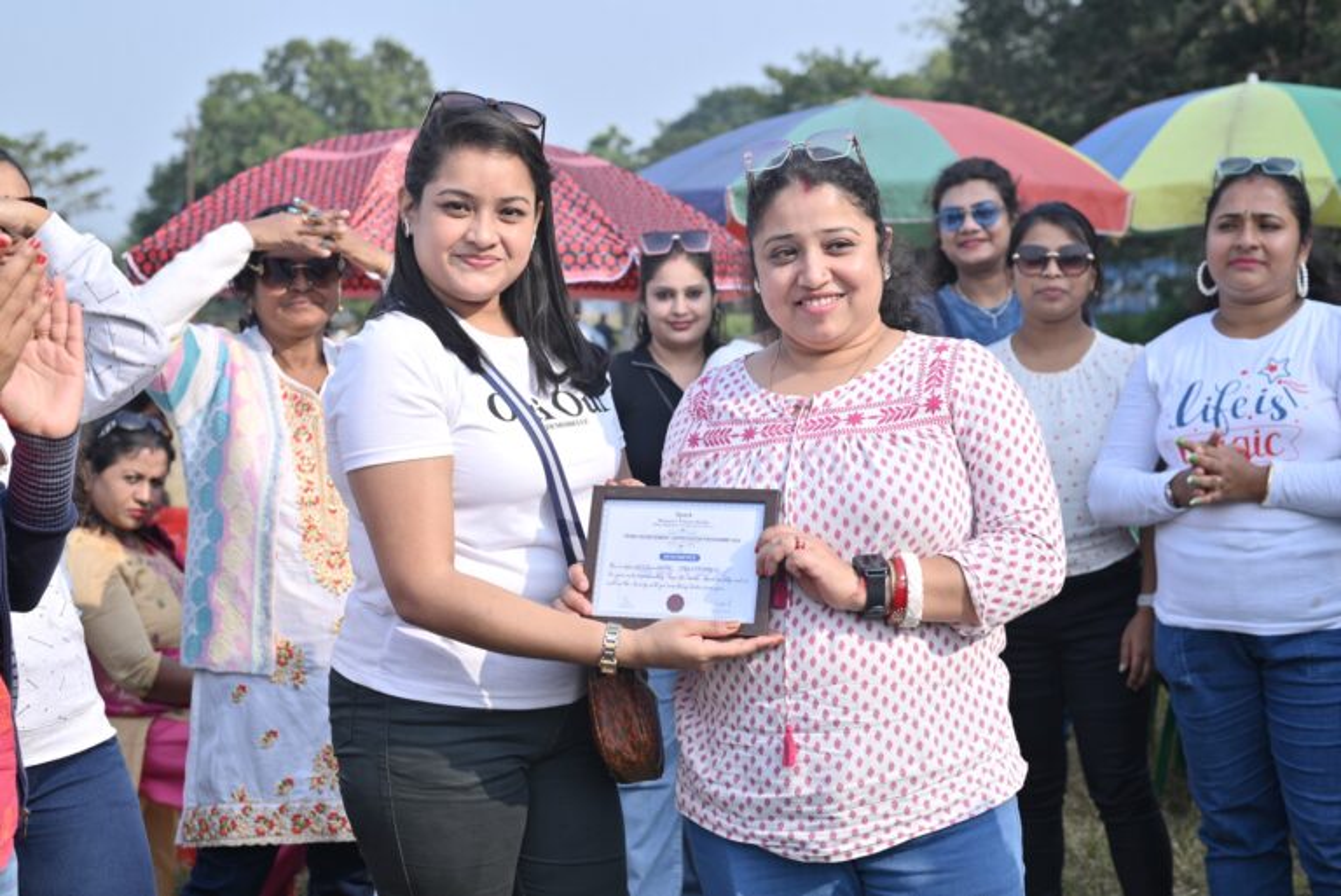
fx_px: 1863
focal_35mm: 50
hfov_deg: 39.6
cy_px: 448
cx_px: 670
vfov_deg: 27.0
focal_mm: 50
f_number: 5.6
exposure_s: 1/320
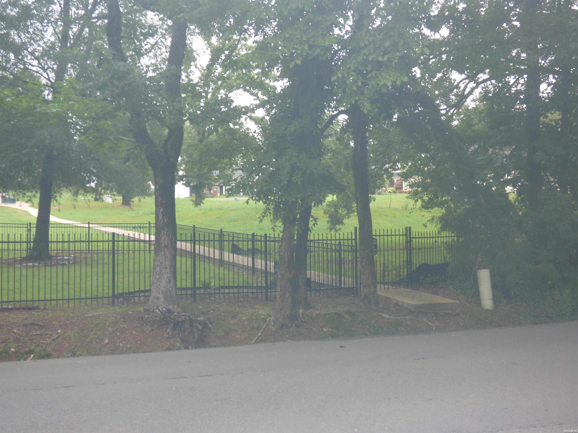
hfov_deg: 39.7
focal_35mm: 48
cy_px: 216
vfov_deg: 30.3
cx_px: 289
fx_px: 801
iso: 125
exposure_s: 1/60
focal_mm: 8.24
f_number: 3.8
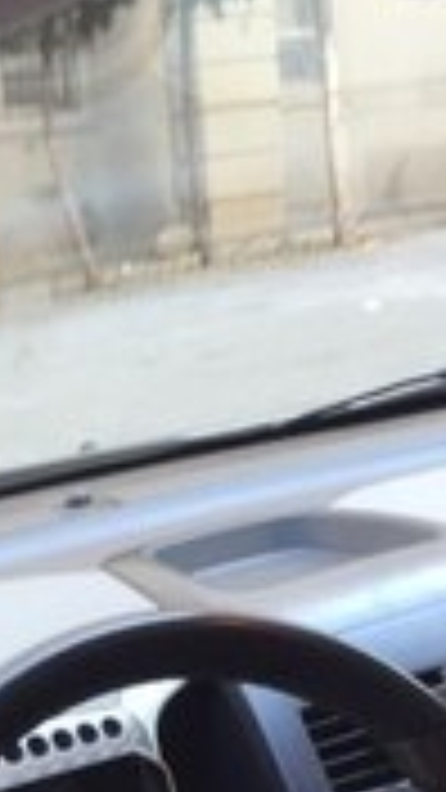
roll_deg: +8.3
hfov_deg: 13.5
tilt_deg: -23.8
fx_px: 1871
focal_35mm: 89
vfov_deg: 21.6
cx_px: 59
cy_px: 1026
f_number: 2.2
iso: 32
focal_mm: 4.15
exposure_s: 1/50
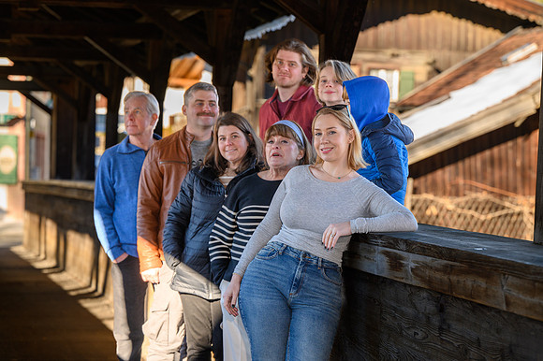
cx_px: 272
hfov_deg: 19.7
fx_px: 1568
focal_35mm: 104
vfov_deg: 13.1
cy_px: 180
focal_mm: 104
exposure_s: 1/320
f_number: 4.5
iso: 160
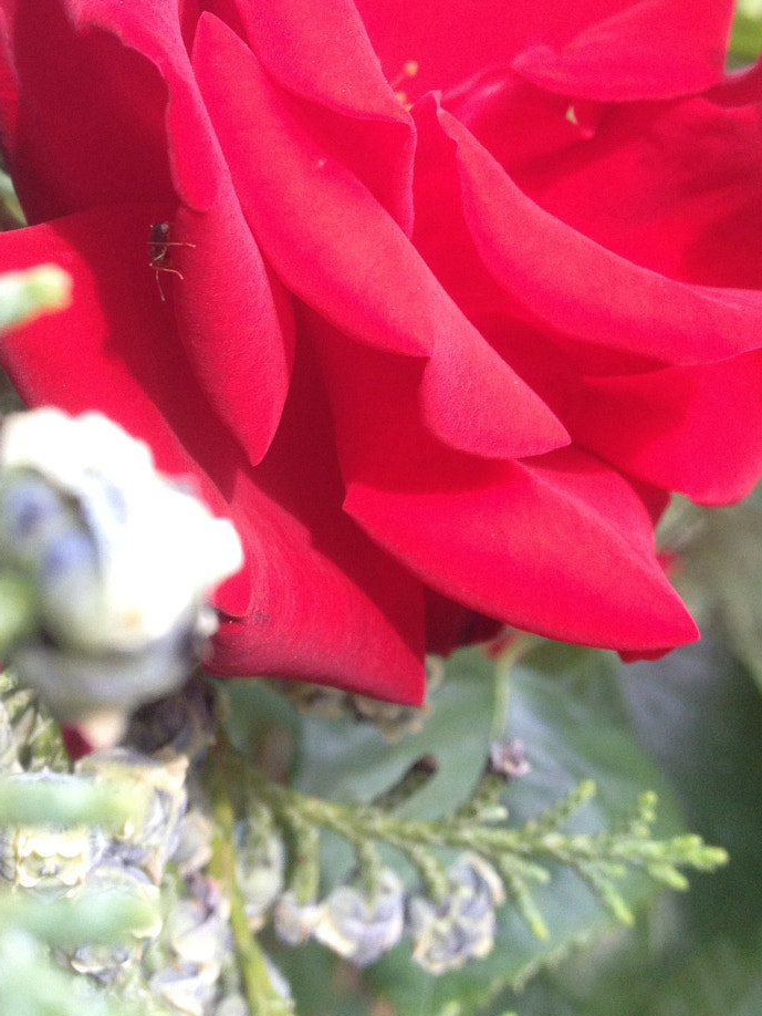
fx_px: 1790
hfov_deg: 24.0
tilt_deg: -4.0
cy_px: 339
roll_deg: -6.5
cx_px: 302
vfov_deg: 31.4
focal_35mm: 61
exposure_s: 1/120
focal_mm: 4.28
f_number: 2.4
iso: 80
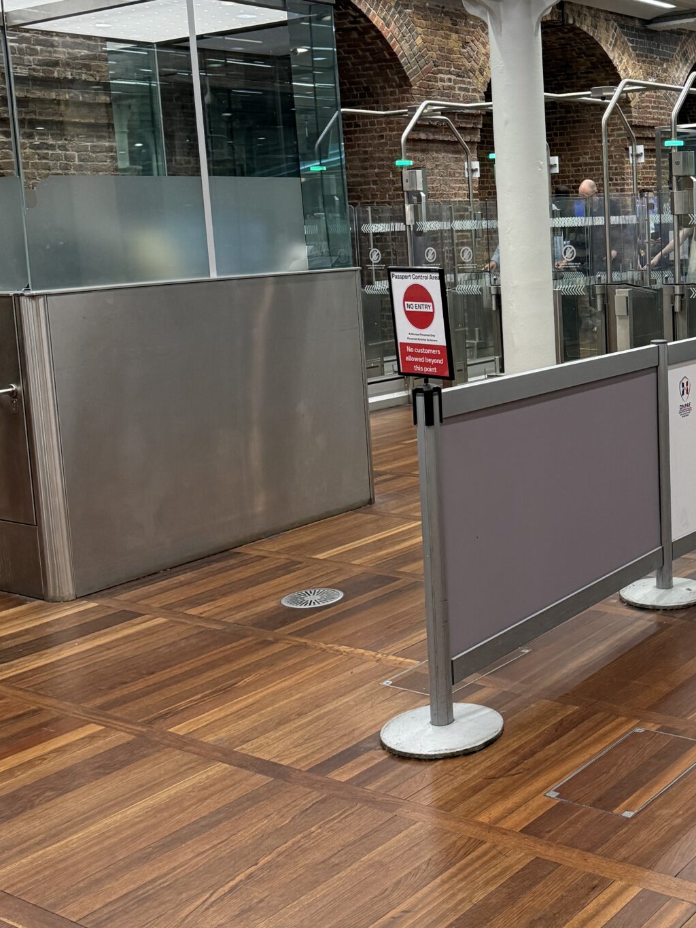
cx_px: 621
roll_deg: +2.0
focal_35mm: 45
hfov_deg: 30.8
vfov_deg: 41.8
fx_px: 1206
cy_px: 365
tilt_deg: -6.5
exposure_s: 1/100
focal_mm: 6.76
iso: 320
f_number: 1.78
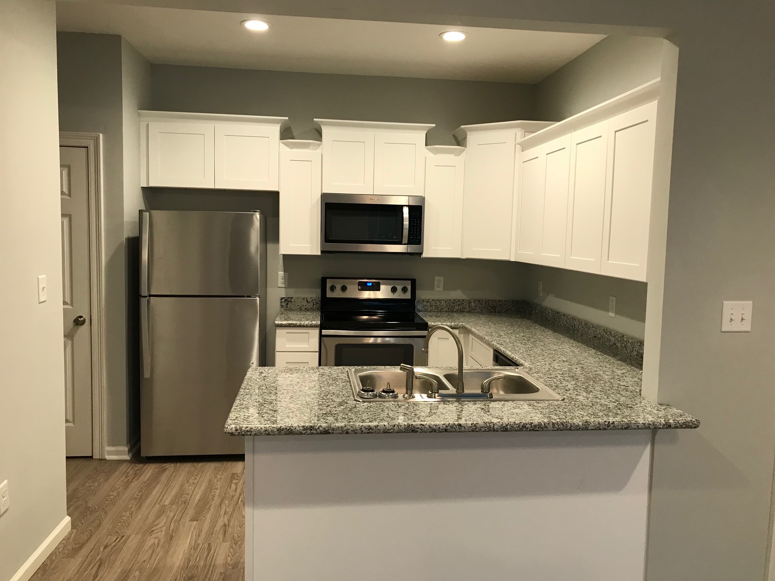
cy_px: 290
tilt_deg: -5.6
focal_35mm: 28
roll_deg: -1.5
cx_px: 388
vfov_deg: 49.7
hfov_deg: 63.4
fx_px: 627
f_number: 1.8
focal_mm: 3.99
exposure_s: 1/24
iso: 32
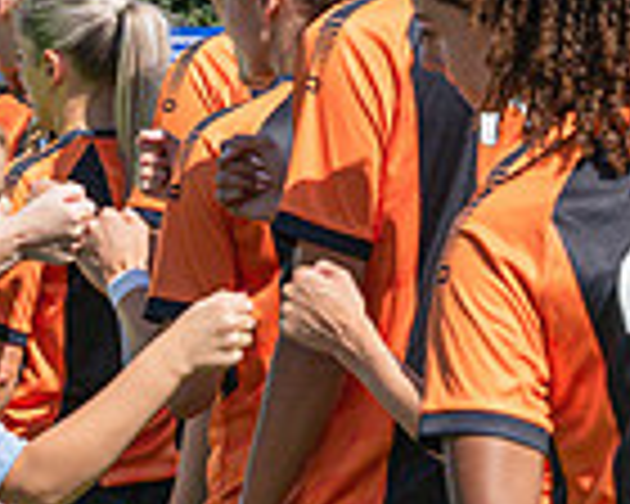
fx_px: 5090
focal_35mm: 273
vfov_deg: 5.7
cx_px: -273
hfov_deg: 7.0
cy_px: 286
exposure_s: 1/3200
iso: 400
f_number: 5
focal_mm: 45
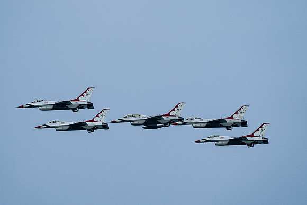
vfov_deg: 2.4
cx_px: 133
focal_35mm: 582
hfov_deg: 3.5
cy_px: 107
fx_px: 4967
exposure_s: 1/1600
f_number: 10
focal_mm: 400
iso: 800
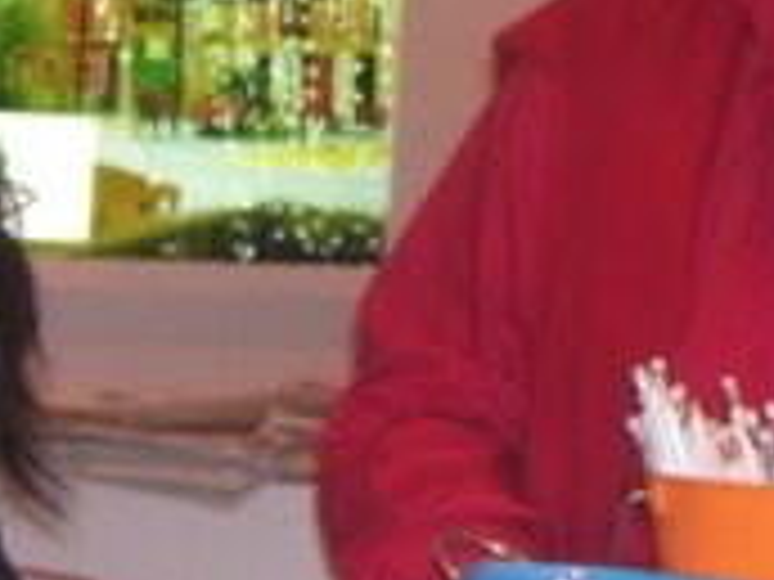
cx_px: 644
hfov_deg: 9.5
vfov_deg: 7.1
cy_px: -49
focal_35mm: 207
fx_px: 4628
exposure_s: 1/60
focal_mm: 6
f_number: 2.7
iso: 80
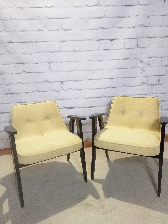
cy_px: 112
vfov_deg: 63.4
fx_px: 181
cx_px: 84
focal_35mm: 28
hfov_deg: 49.7
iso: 1079
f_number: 2.2
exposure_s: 1/33.3
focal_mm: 3.46
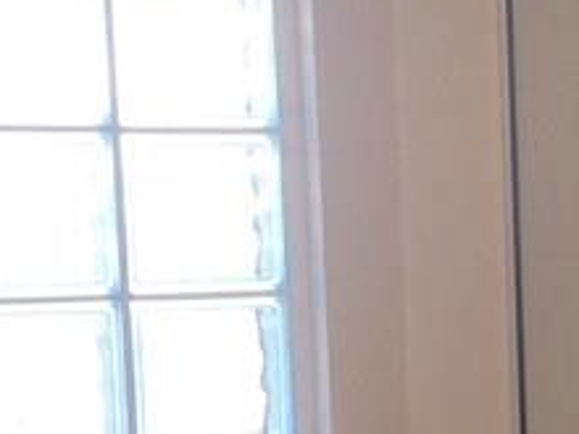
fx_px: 2258
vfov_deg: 10.9
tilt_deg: -5.0
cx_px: 937
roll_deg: +0.5
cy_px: 434
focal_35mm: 135
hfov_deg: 13.5
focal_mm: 4.15
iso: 40
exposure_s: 1/120
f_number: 2.2
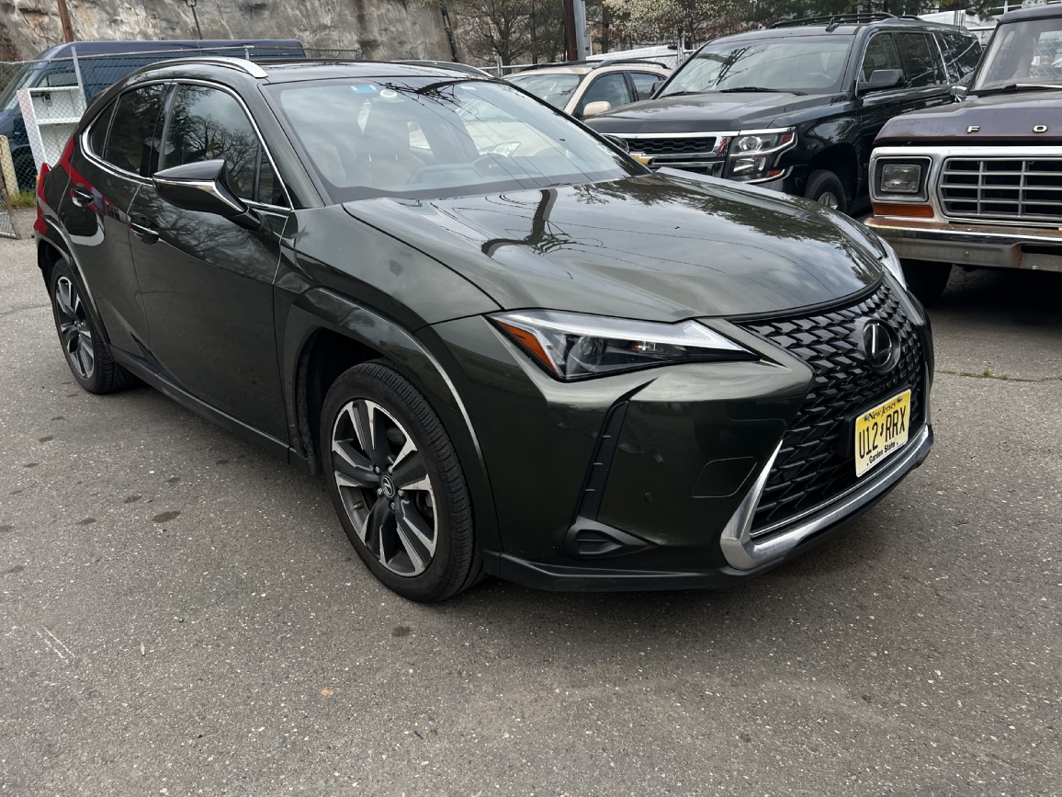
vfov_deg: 51.4
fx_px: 828
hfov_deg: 65.3
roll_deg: +3.9
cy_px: 396
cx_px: 545
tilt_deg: -17.0
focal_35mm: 27
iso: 50
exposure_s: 1/1468
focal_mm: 5.7
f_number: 1.5
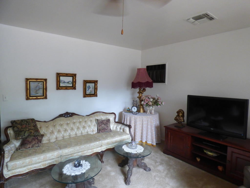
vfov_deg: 66.0
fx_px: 144
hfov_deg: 81.7
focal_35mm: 20
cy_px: 94
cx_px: 125
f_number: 2.8
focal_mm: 3.58
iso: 400
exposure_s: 1/30
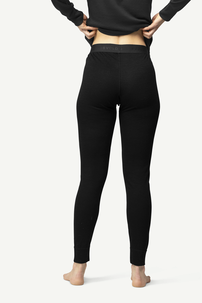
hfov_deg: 11.3
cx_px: 101
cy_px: 152
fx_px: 1018
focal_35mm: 121
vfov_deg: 16.9
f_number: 5
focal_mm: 121
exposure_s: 1/60
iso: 500
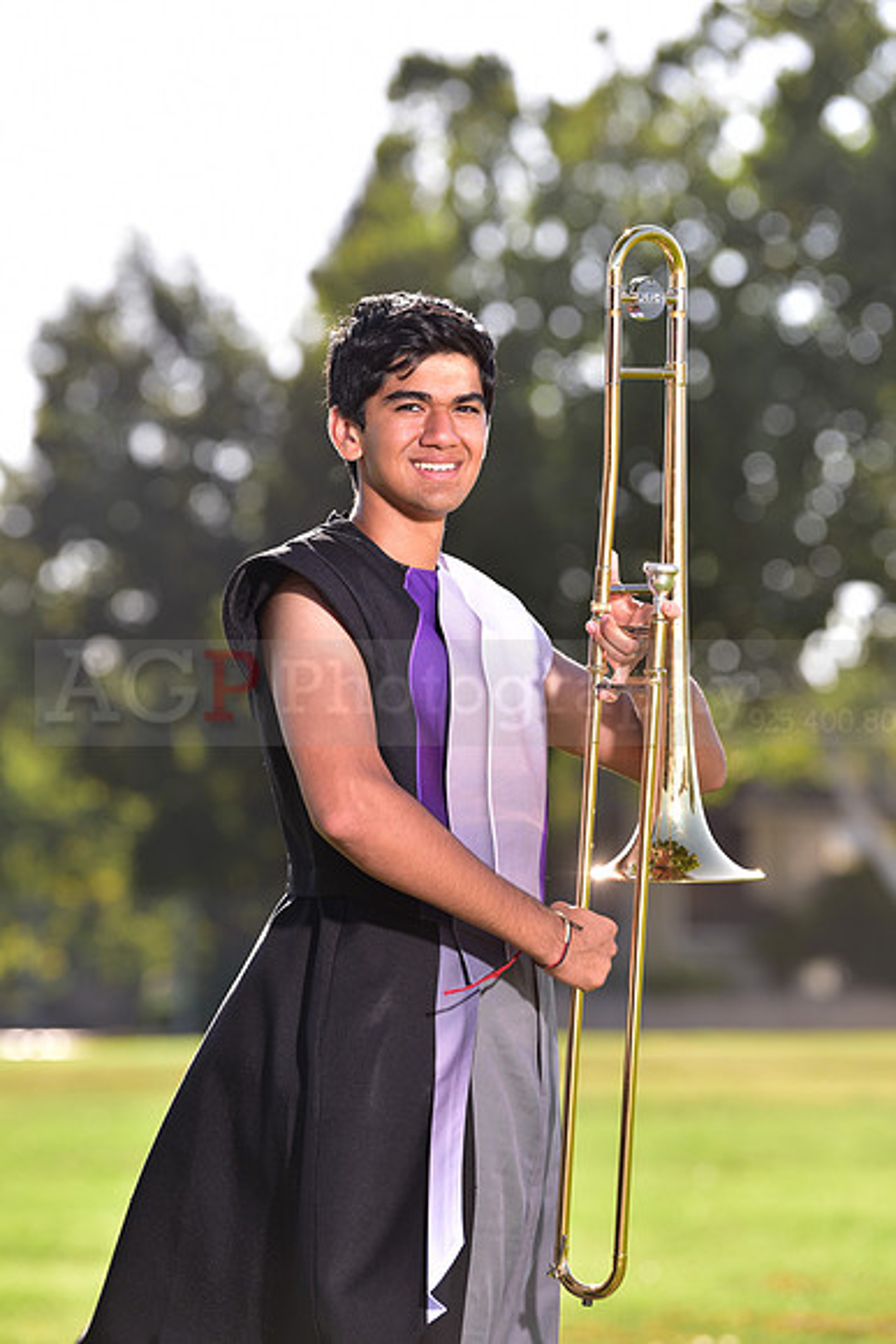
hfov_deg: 8.3
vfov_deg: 12.4
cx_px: 448
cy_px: 672
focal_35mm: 165
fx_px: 6156
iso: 80
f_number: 4.5
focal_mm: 165
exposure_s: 1/250
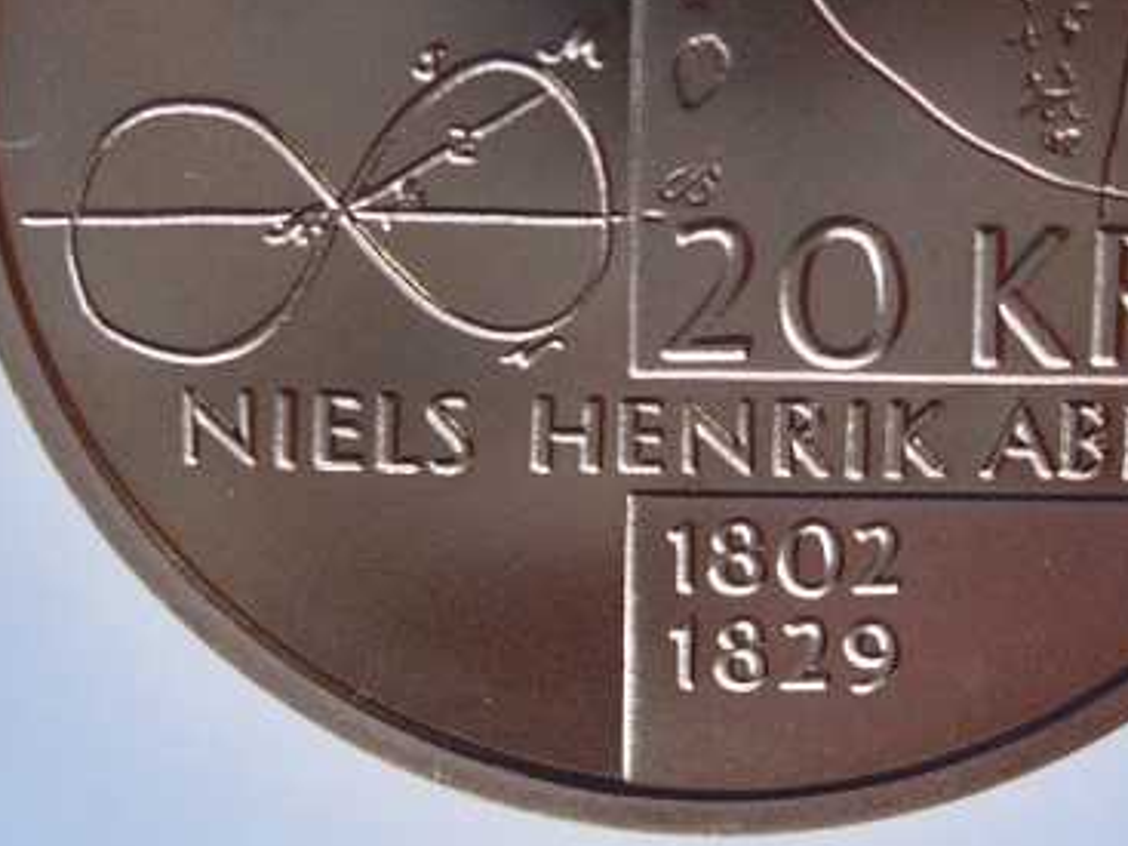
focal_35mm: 94
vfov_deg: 15.5
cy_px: 97
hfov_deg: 20.9
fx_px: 3062
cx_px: 645
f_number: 2.8
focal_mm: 7.8
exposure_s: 1/32
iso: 141
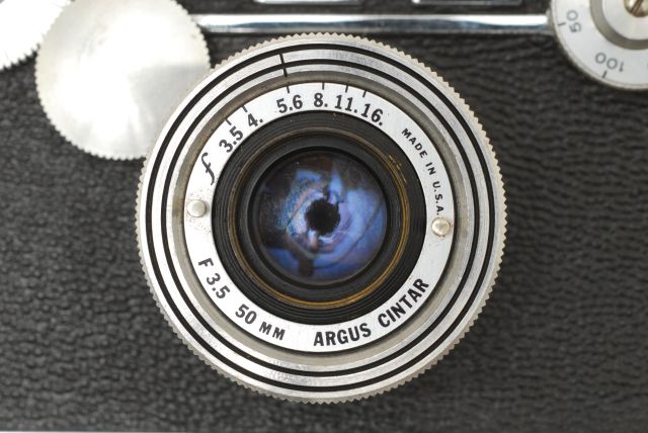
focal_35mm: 75
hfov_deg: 27.0
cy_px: 216
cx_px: 324
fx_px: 1351
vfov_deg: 18.2
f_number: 4
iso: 200
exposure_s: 1/250
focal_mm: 50
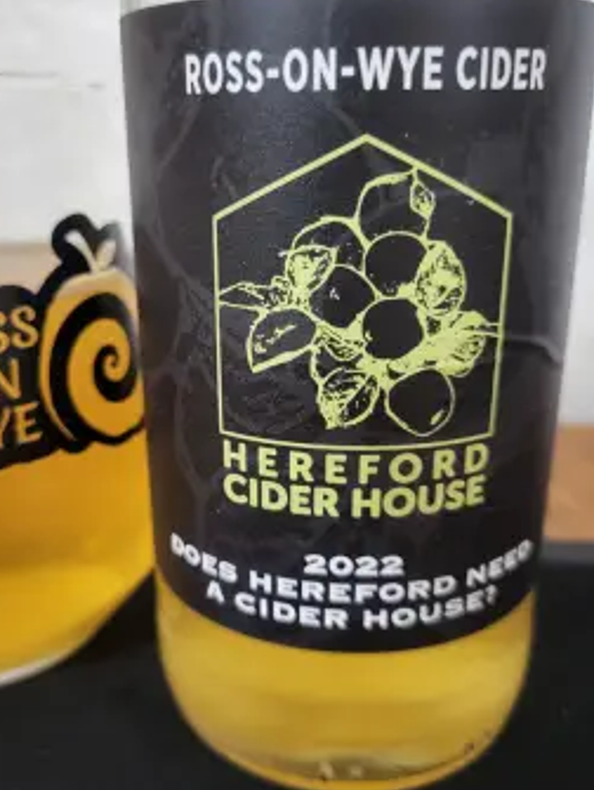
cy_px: 384
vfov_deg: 58.3
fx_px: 708
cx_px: 243
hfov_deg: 45.3
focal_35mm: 31
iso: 800
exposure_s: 1/25
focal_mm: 5.4
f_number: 1.8
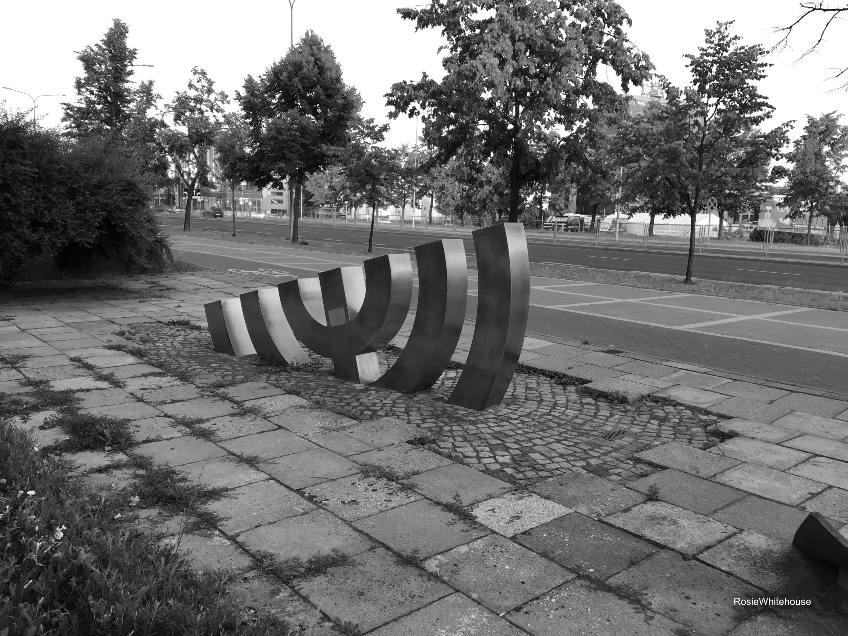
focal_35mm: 29
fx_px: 710
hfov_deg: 61.7
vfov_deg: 48.2
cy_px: 318
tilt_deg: -6.5
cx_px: 424
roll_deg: -0.8
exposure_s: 1/100
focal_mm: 4.15
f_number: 2.2
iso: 40
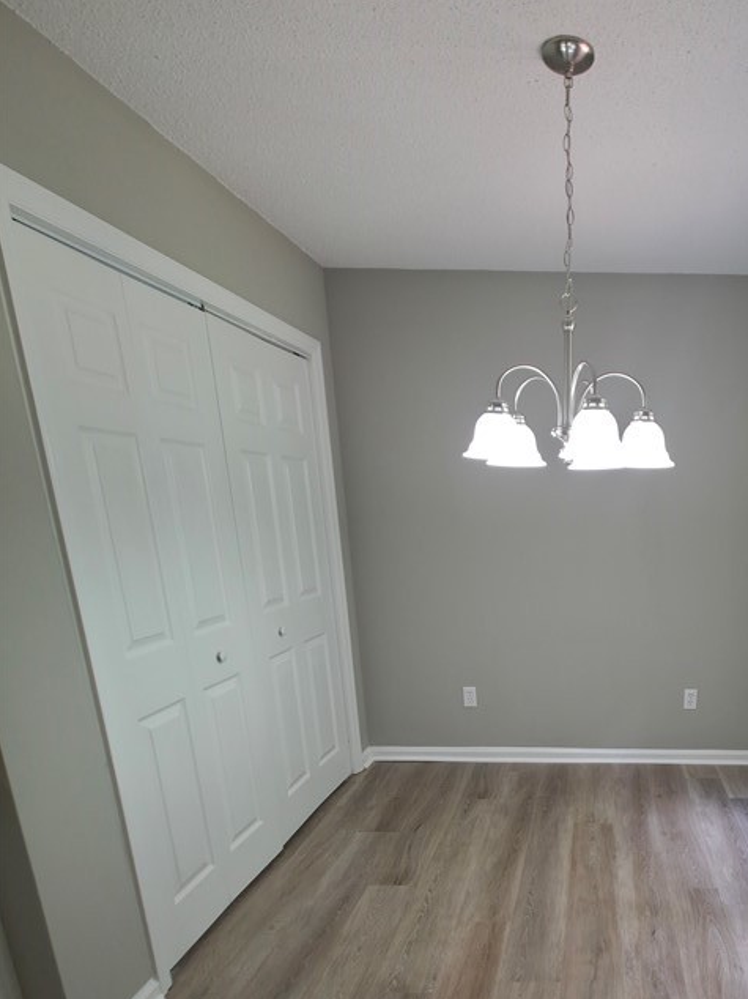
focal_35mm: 21
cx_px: 602
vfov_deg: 76.1
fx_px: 605
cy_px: 678
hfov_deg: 58.4
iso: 50
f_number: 1.9
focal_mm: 2.2
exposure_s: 1/120
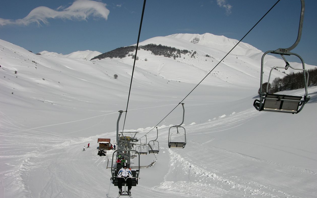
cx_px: 161
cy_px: 112
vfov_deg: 33.5
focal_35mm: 38
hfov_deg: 51.5
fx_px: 328
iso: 50
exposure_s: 1/646
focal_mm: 8.9
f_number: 8
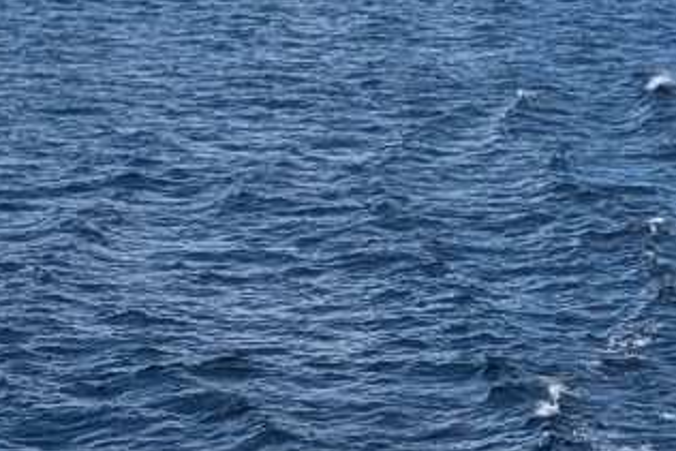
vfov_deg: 8.6
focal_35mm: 158
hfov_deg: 12.7
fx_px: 2968
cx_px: 813
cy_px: 613
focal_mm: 6.81
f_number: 1.85
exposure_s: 1/1984
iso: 42
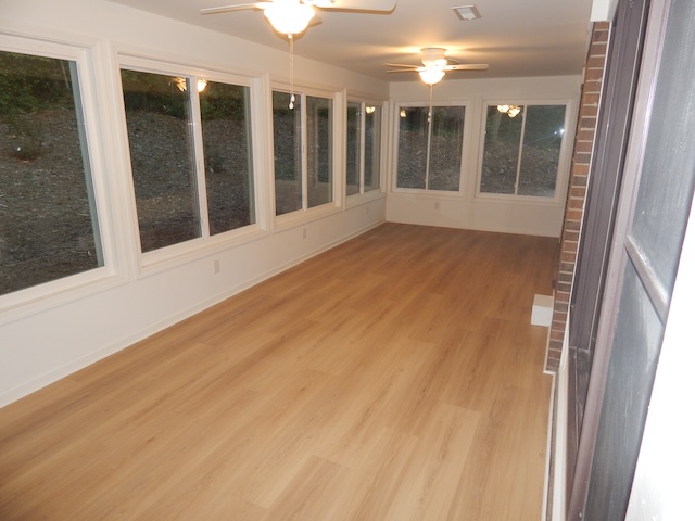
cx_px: 348
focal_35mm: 22
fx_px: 442
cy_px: 260
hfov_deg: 76.4
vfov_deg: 61.1
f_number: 3
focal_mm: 4
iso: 200
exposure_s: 1/30
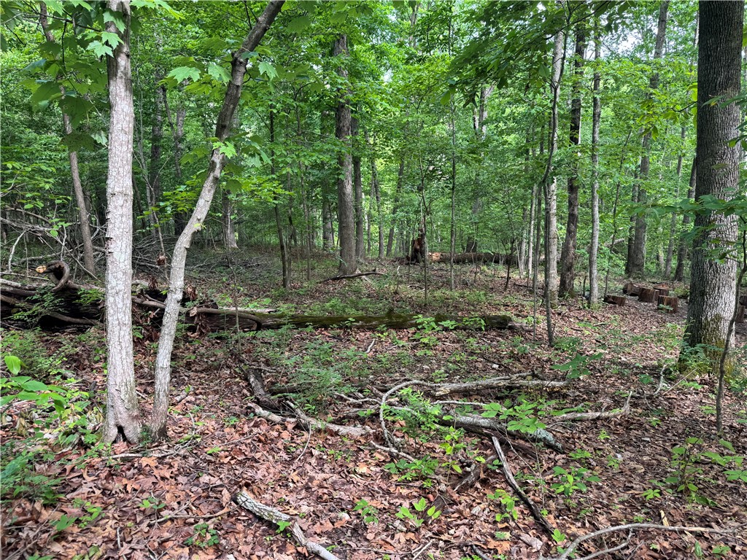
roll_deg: +0.5
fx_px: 518
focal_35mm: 24
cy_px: 280
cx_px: 374
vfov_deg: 56.8
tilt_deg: -11.5
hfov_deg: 71.6
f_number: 1.78
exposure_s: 1/121
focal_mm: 6.76
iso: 80
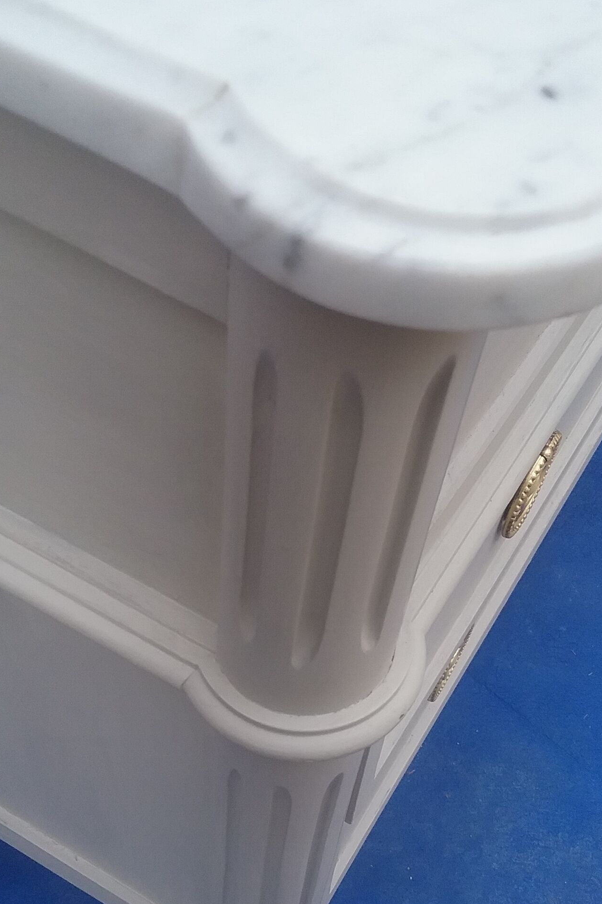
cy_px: 545
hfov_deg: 30.5
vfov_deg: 44.3
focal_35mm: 44
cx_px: 327
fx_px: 1104
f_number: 2.2
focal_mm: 3.3
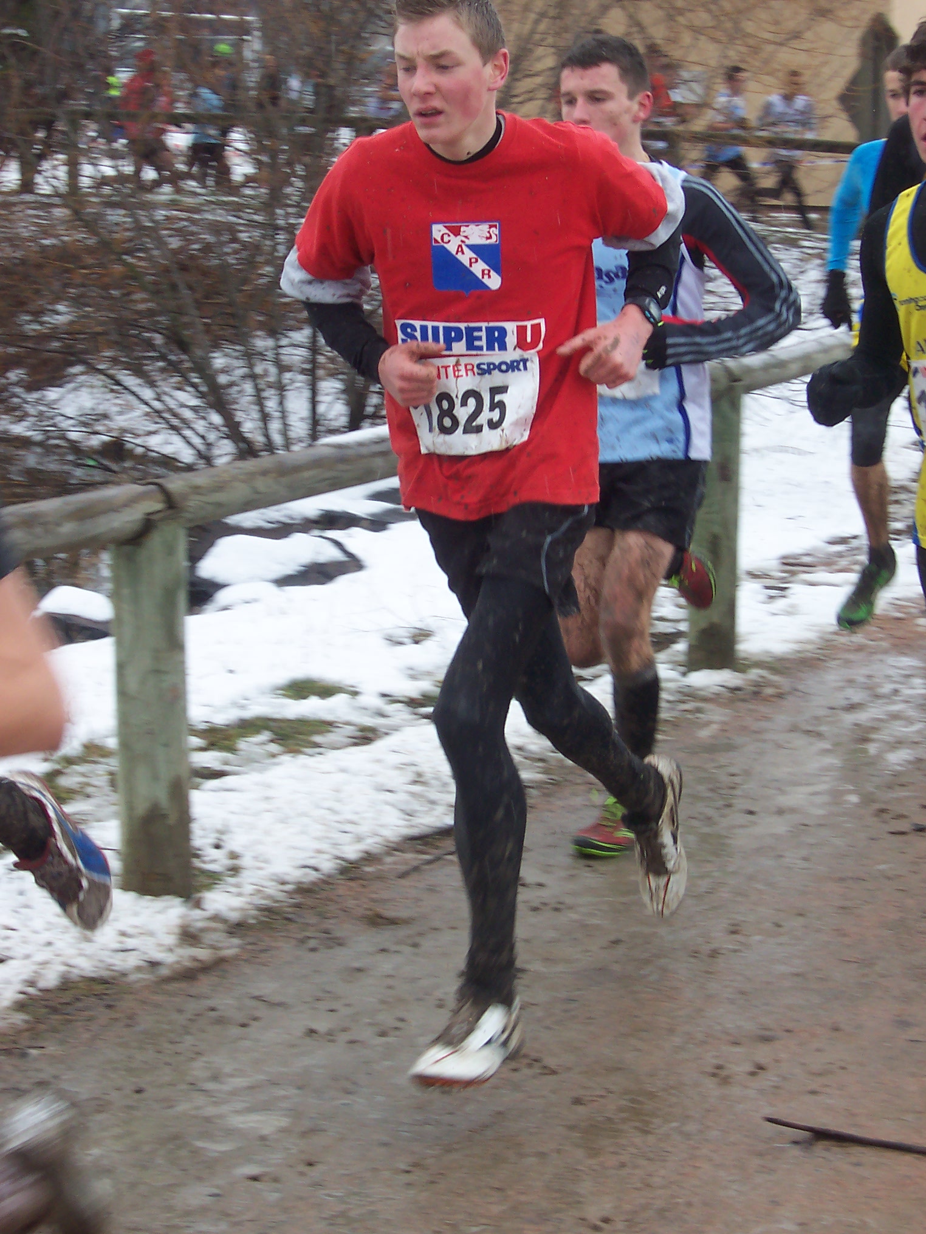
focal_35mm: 114
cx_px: 463
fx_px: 4066
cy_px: 617
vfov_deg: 17.3
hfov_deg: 13.0
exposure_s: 1/125
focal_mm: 17.6
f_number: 5.6
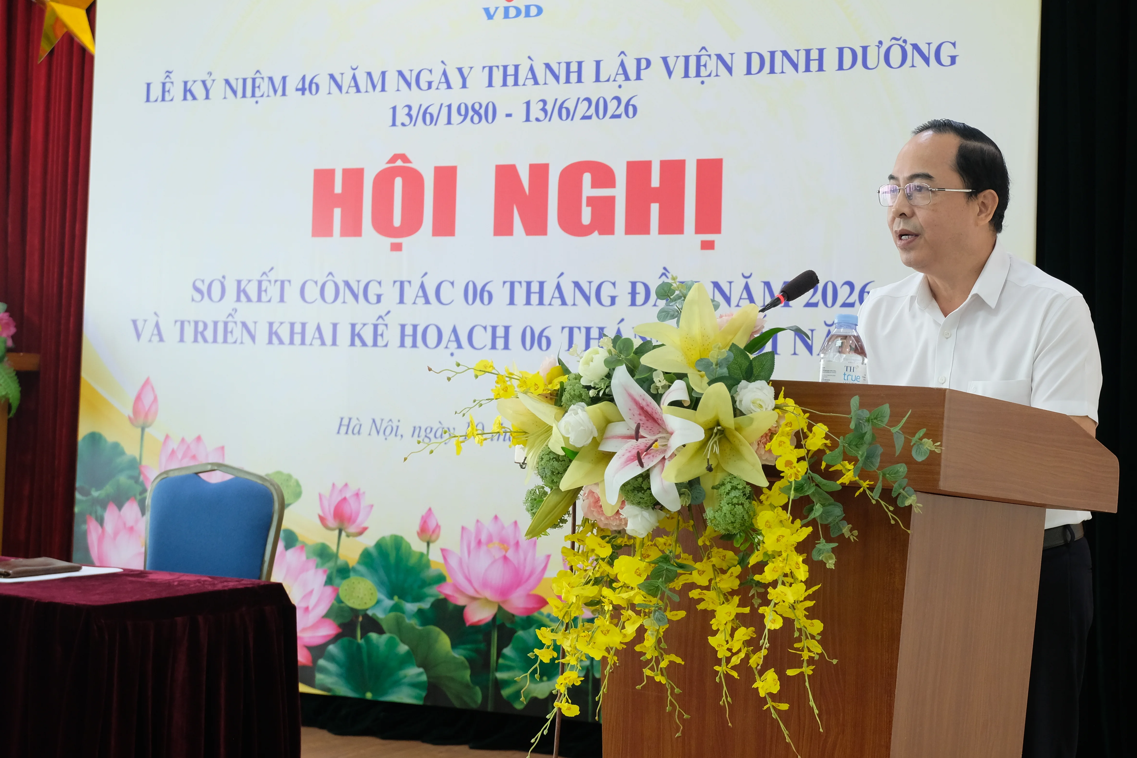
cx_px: 711
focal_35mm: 65
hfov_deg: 30.8
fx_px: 2053
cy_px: 324
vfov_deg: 20.9
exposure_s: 1/30
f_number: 5
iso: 800
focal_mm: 34.3
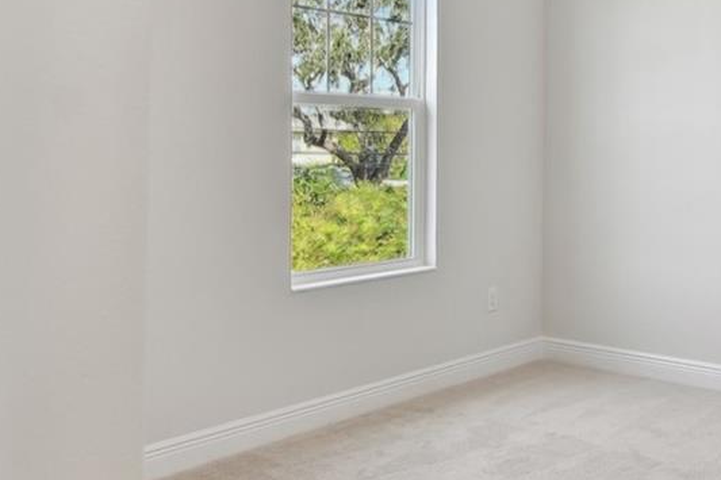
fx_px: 901
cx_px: 553
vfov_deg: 29.4
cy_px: 122
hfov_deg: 42.1
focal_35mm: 45
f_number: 7.1
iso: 100
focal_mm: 10
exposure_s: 1/15
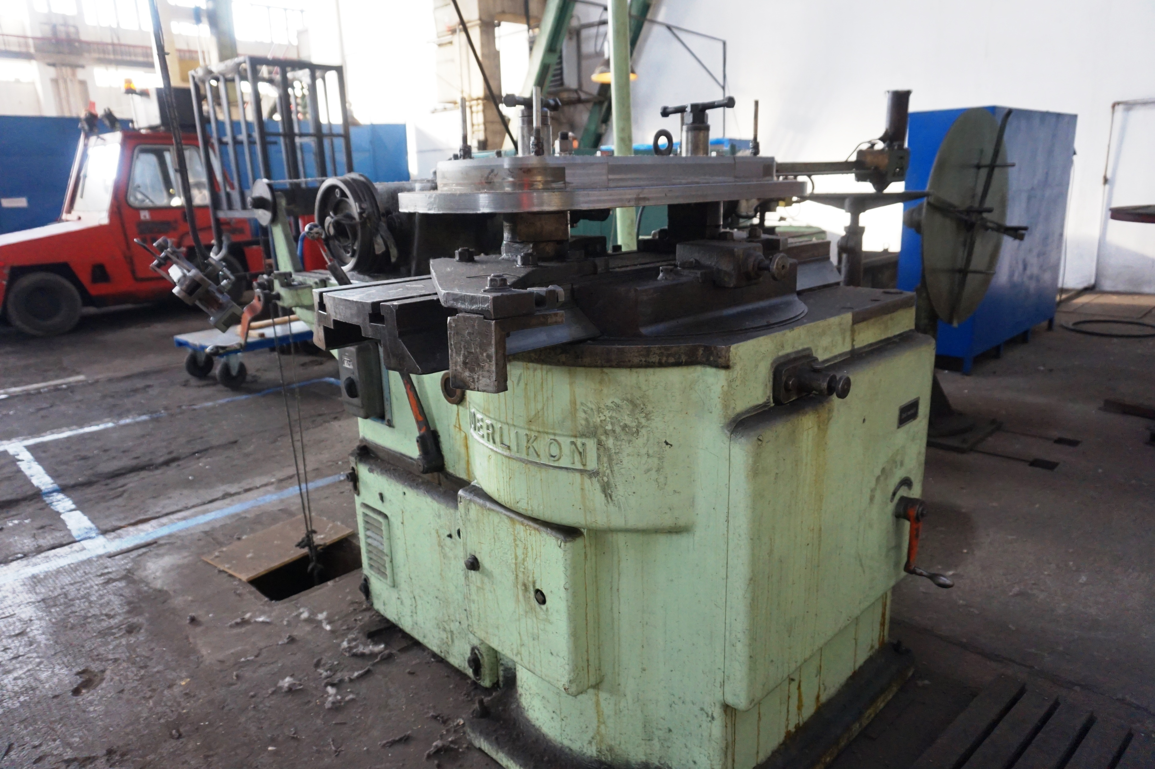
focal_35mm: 24
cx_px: 578
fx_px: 770
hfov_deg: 73.8
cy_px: 384
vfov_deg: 53.1
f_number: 4
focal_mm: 16
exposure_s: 1/160
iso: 1250
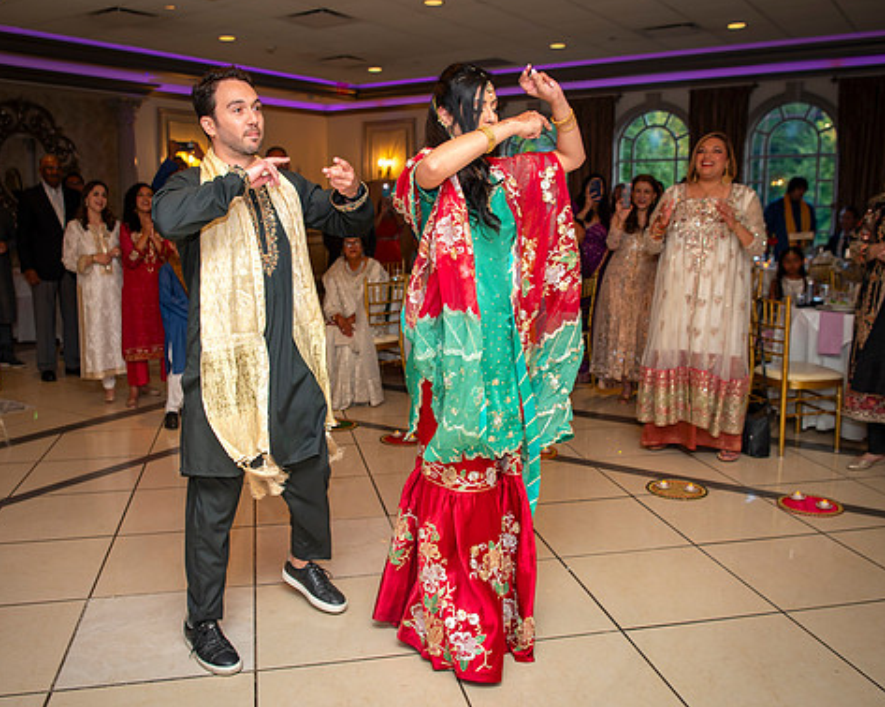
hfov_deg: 54.2
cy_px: 347
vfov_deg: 44.5
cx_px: 414
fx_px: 864
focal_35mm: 33
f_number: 2.8
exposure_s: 1/160
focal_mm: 26
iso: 400
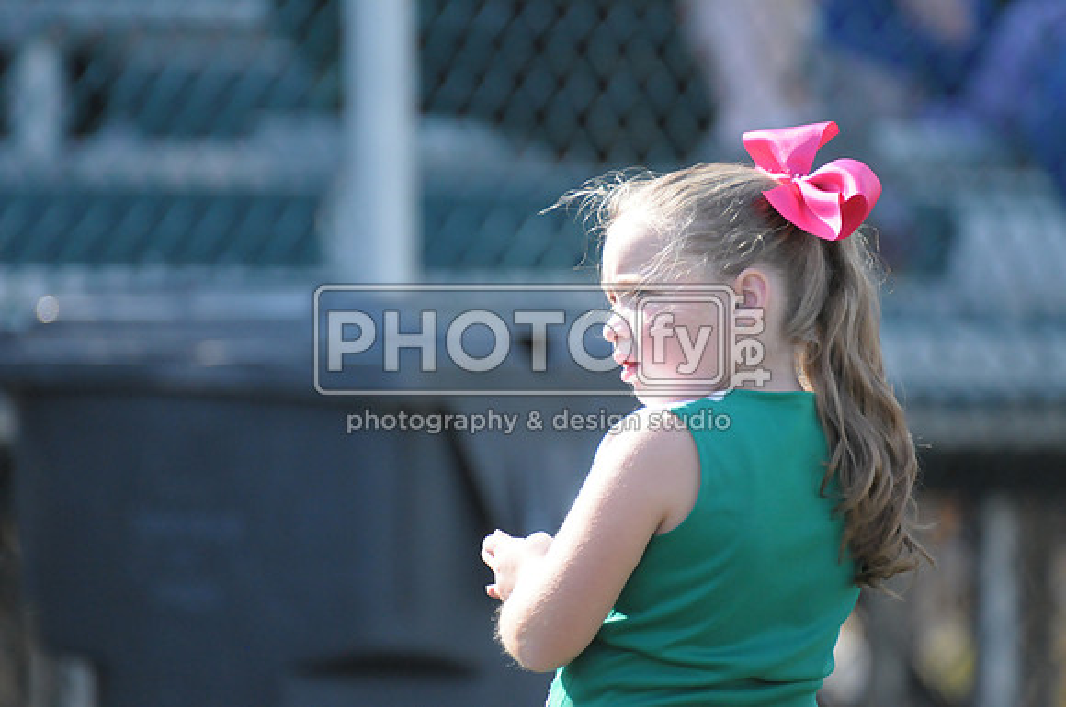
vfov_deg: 2.4
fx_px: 16855
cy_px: 354
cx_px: 533
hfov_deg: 3.6
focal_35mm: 570
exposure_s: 1/2500
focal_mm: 380
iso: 1600
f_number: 4
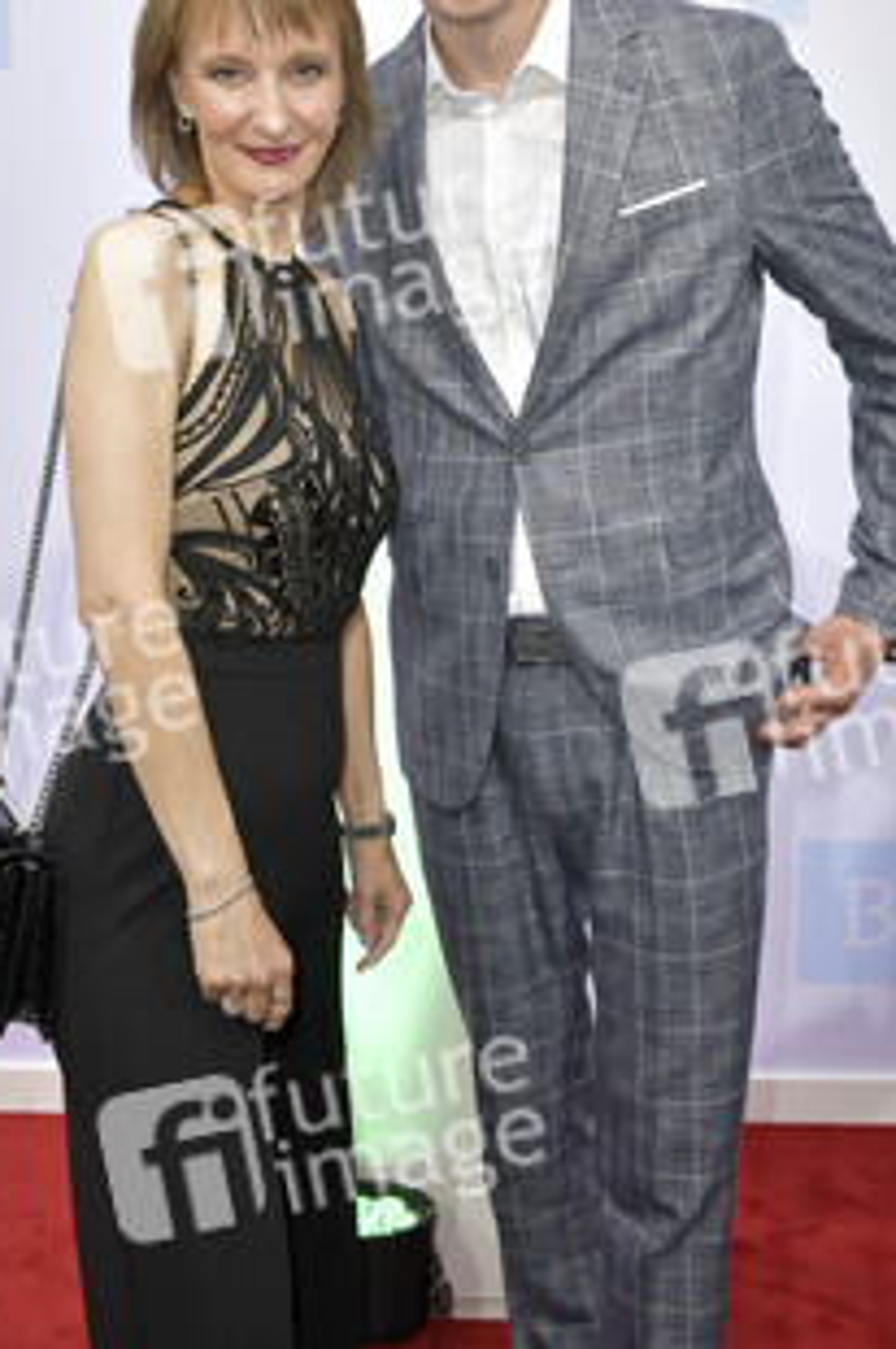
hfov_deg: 33.3
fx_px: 1497
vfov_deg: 47.9
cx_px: 448
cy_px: 487
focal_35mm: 40
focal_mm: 31
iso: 320
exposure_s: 1/160
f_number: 7.1
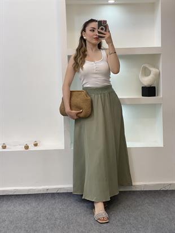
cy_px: 116
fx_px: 350
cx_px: 88
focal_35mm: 52
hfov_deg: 28.0
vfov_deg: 36.8
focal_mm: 6
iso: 80
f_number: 2
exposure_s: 1/122
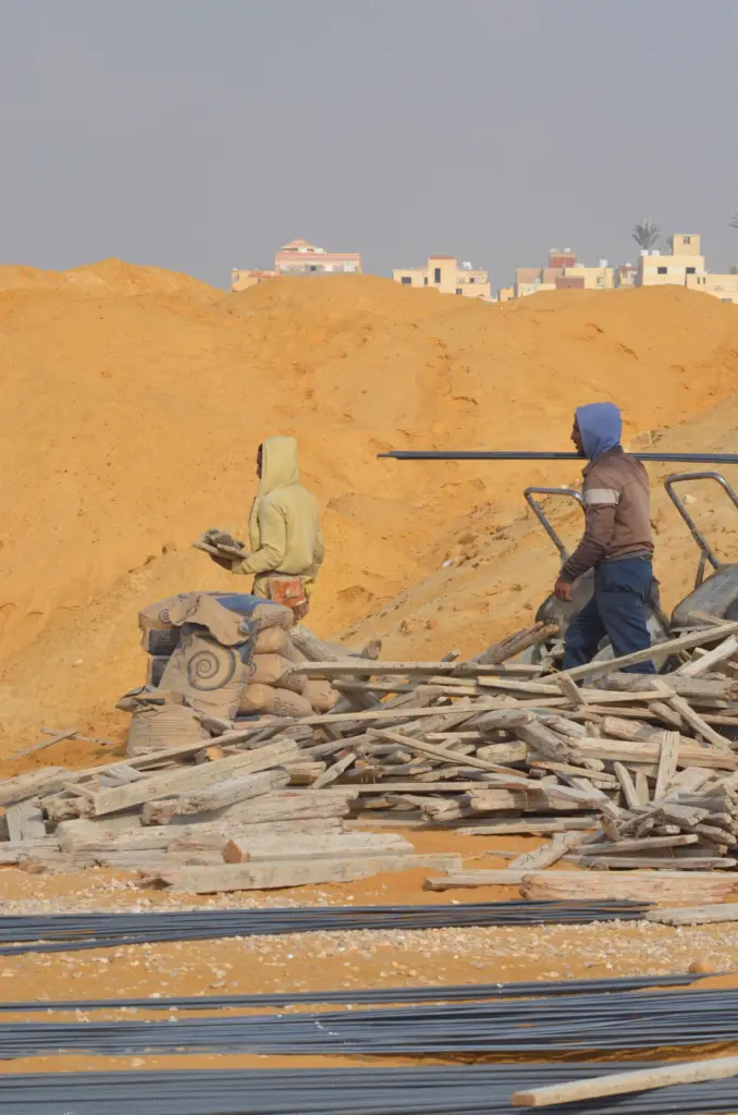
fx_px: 3985
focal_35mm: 129
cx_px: 369
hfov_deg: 10.6
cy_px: 558
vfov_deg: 15.9
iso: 1000
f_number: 11
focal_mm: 86
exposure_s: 1/2000
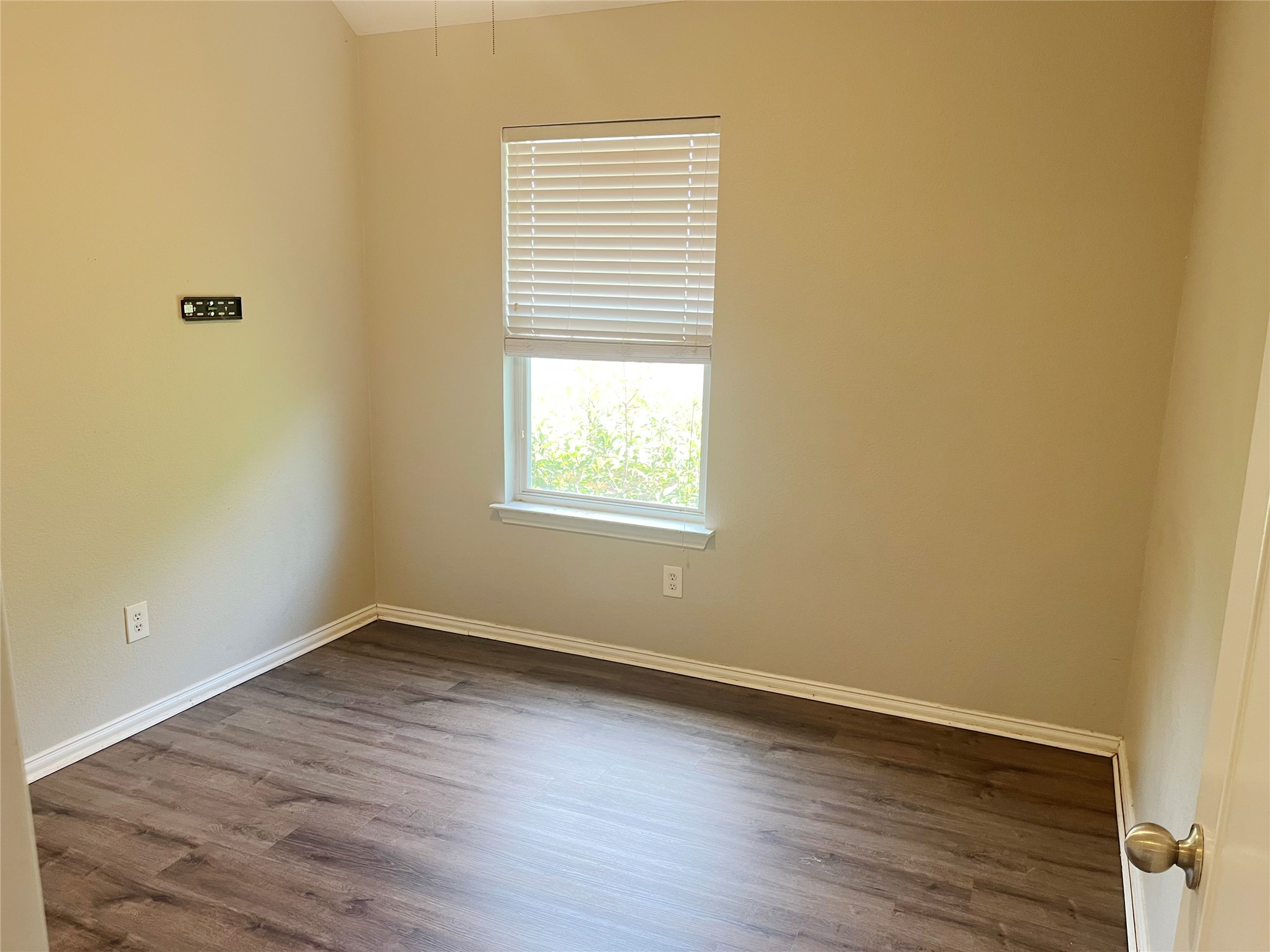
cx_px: 635
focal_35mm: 26
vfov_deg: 53.1
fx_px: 954
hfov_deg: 67.3
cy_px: 476
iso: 80
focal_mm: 5.1
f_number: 1.6
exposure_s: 1/60
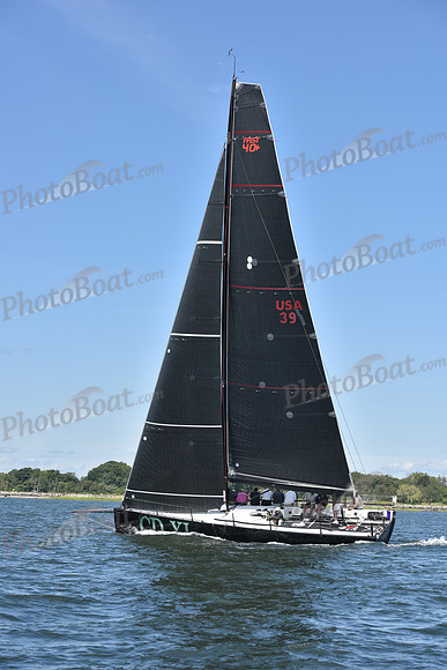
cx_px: 224
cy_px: 335
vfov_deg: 28.8
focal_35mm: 70
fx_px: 1303
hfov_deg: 19.5
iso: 320
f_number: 8
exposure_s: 1/1000
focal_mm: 70
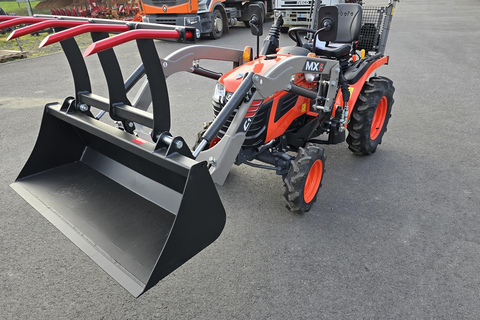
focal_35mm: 24
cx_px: 239
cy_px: 147
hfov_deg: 73.7
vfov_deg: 53.1
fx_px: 320
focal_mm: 6.3
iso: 12
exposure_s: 1/180
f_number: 1.7
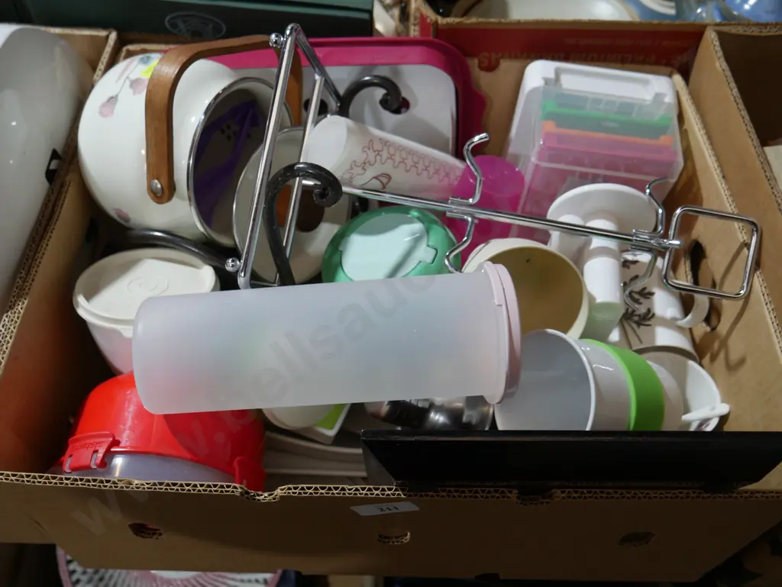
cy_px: 294
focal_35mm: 32
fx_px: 723
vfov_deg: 44.2
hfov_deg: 56.8
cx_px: 391
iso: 320
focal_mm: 16
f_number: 3.6
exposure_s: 1/60
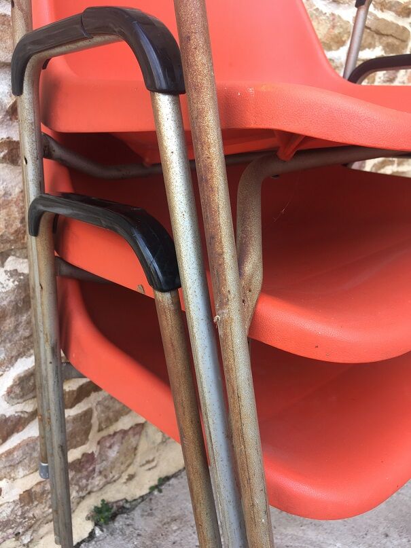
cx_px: 206
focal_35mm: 29
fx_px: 459
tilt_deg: -20.6
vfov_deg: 61.7
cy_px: 274
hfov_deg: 48.2
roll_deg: +2.8
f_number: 2.2
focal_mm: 4.15
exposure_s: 1/106
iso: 25
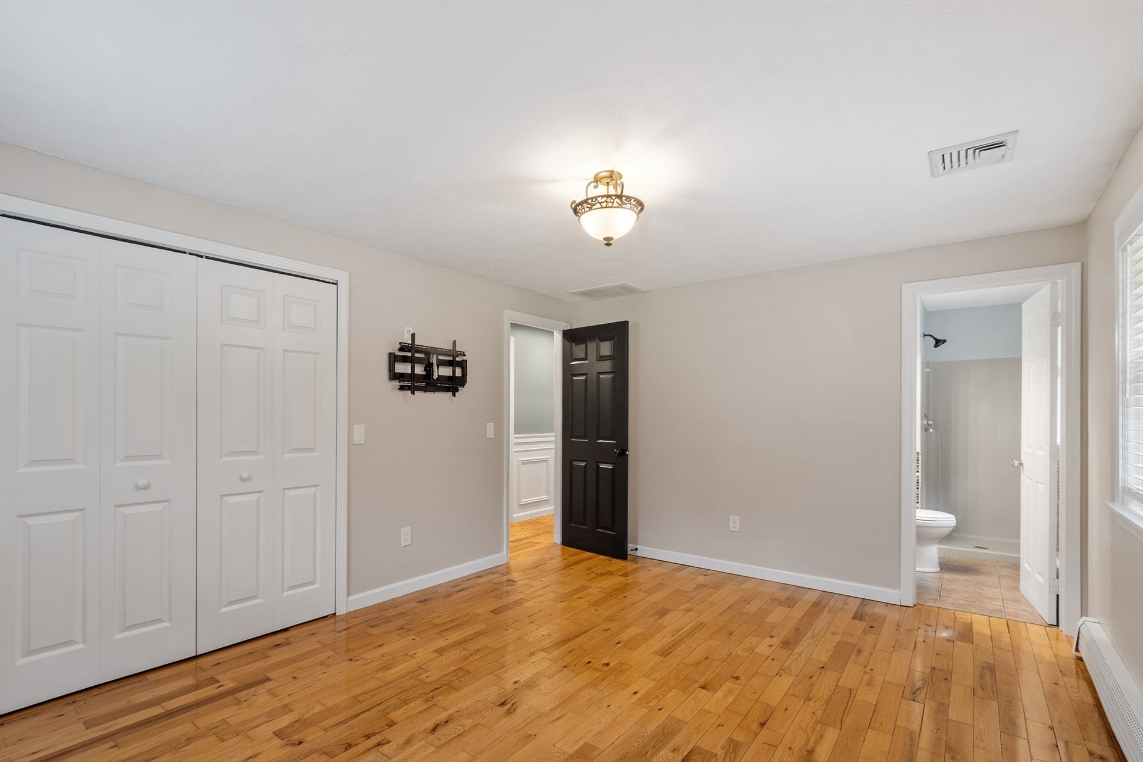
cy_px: 403
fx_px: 508
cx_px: 572
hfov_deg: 96.7
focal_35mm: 16
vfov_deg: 73.7
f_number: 8
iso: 320
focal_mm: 10
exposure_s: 2
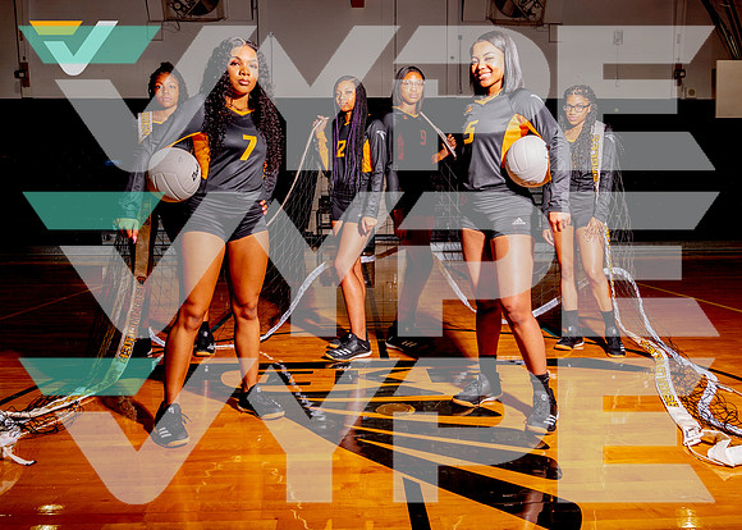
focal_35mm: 29
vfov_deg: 47.3
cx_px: 378
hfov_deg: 63.2
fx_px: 603
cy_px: 230
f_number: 7.1
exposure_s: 1/125
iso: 100
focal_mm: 24
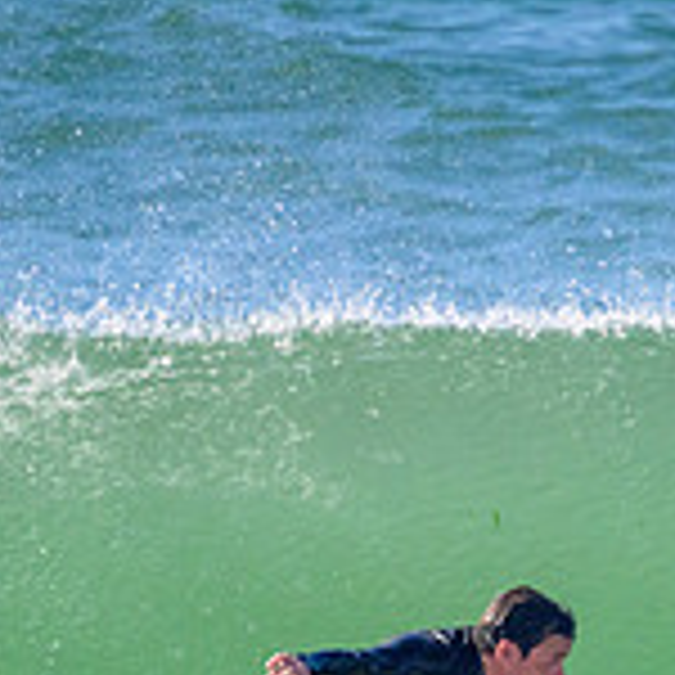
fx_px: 58088
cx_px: 544
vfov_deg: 0.7
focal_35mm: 2633
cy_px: 722
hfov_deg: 0.7
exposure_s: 1/2000
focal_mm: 800
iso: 1600
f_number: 11
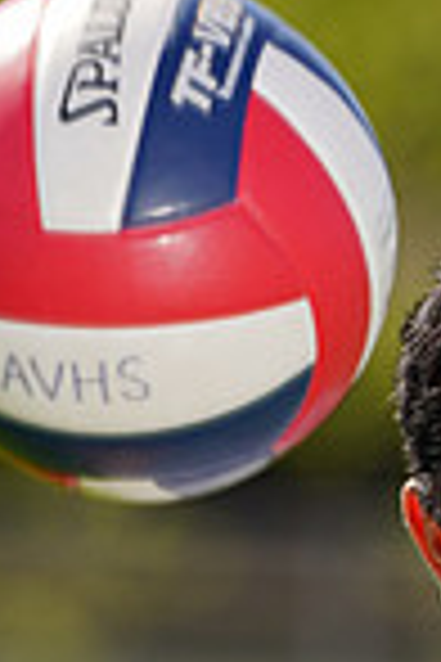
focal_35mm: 1276
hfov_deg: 1.1
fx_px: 23445
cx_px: 524
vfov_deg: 1.6
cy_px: 964
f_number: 7.1
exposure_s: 1/200
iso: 64
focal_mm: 324
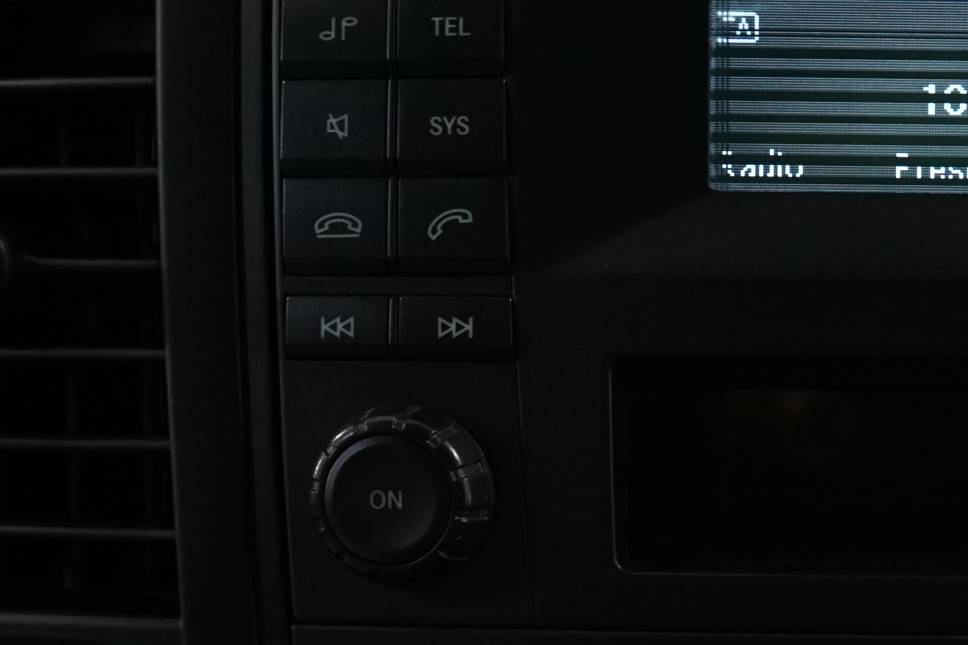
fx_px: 2205
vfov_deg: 16.4
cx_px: 932
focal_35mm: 82
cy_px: 592
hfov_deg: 23.9
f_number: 5
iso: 1600
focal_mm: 28
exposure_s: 1/30
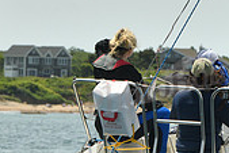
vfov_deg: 2.5
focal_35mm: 548
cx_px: 347
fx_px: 3489
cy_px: 135
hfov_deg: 3.7
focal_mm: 160
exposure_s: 1/1000
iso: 320
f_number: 10
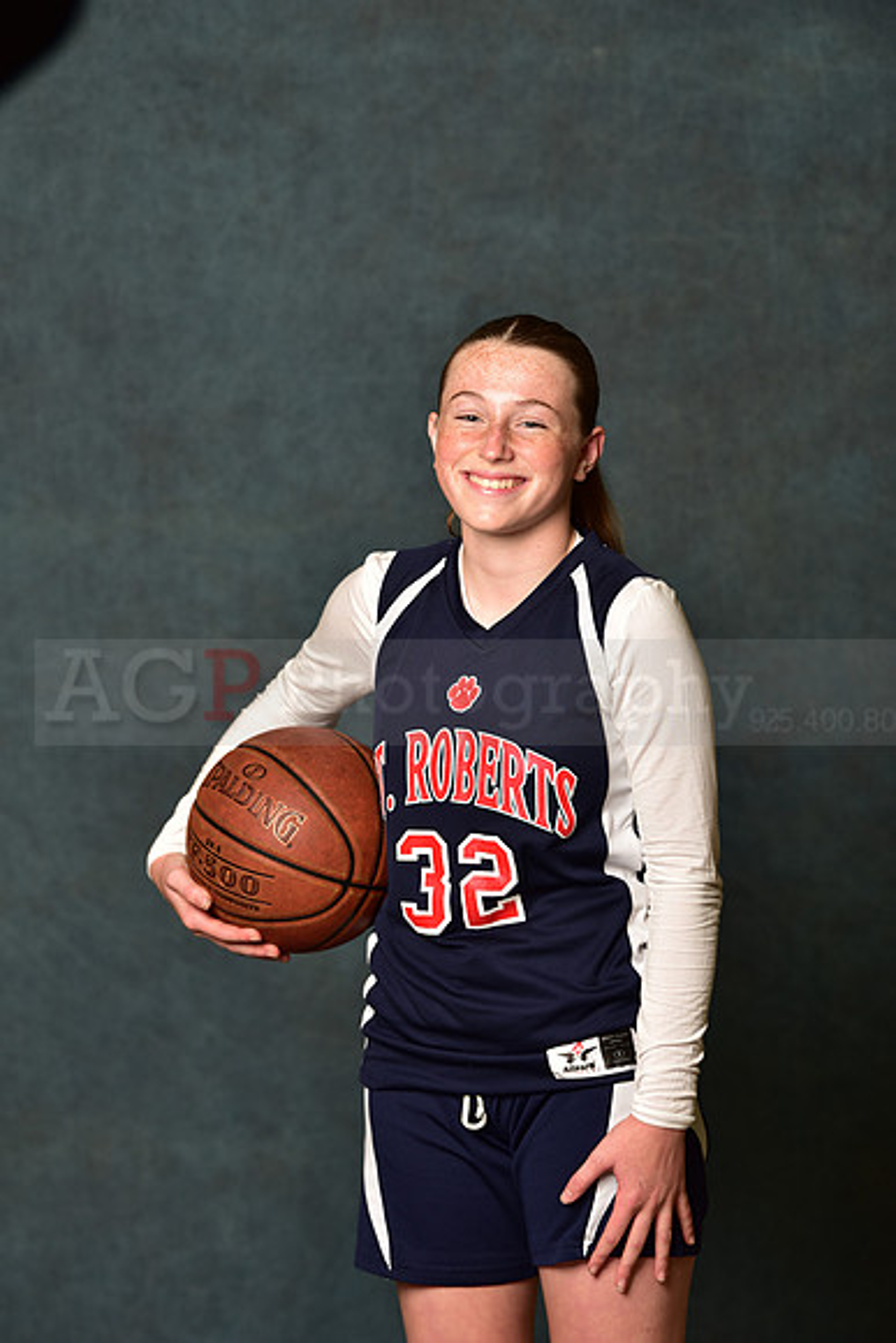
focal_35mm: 122
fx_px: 4552
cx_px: 448
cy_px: 672
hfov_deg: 11.2
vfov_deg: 16.8
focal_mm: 122
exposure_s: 1/200
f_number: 4.5
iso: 200
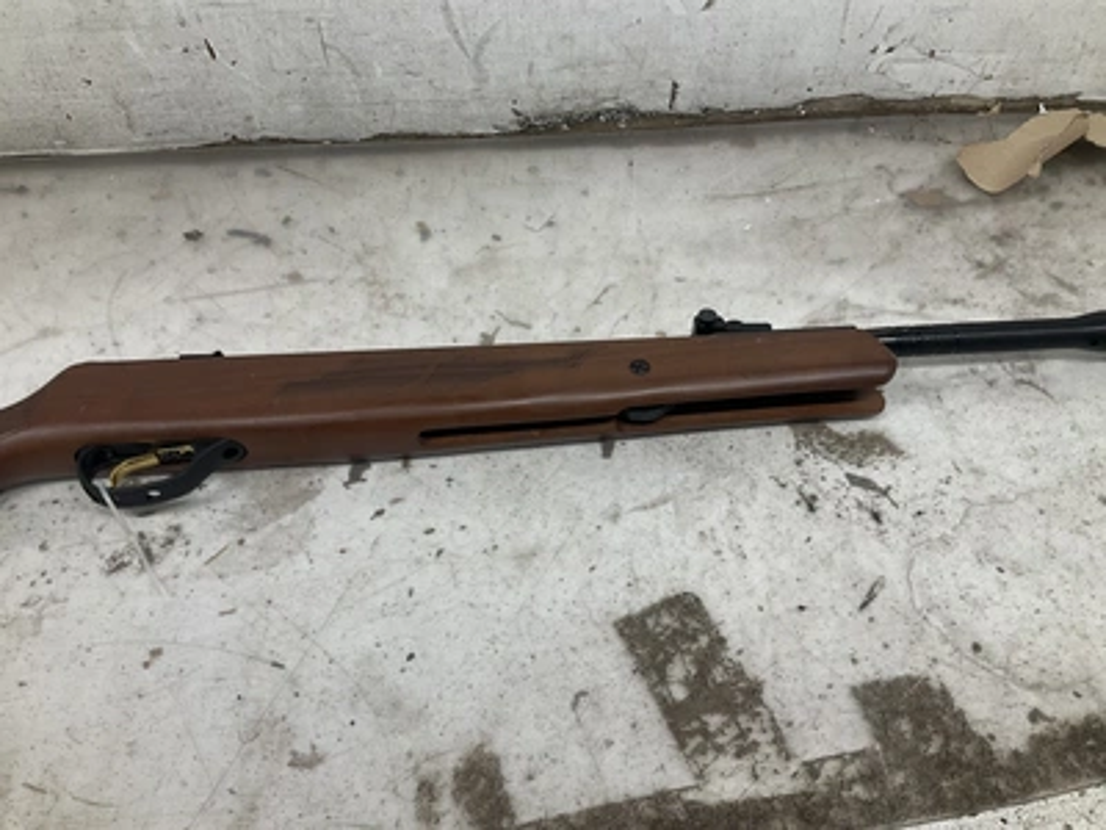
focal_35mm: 29
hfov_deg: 61.7
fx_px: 927
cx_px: 553
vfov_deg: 48.2
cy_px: 415
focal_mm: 3
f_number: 1.8
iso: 40
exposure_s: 1/120
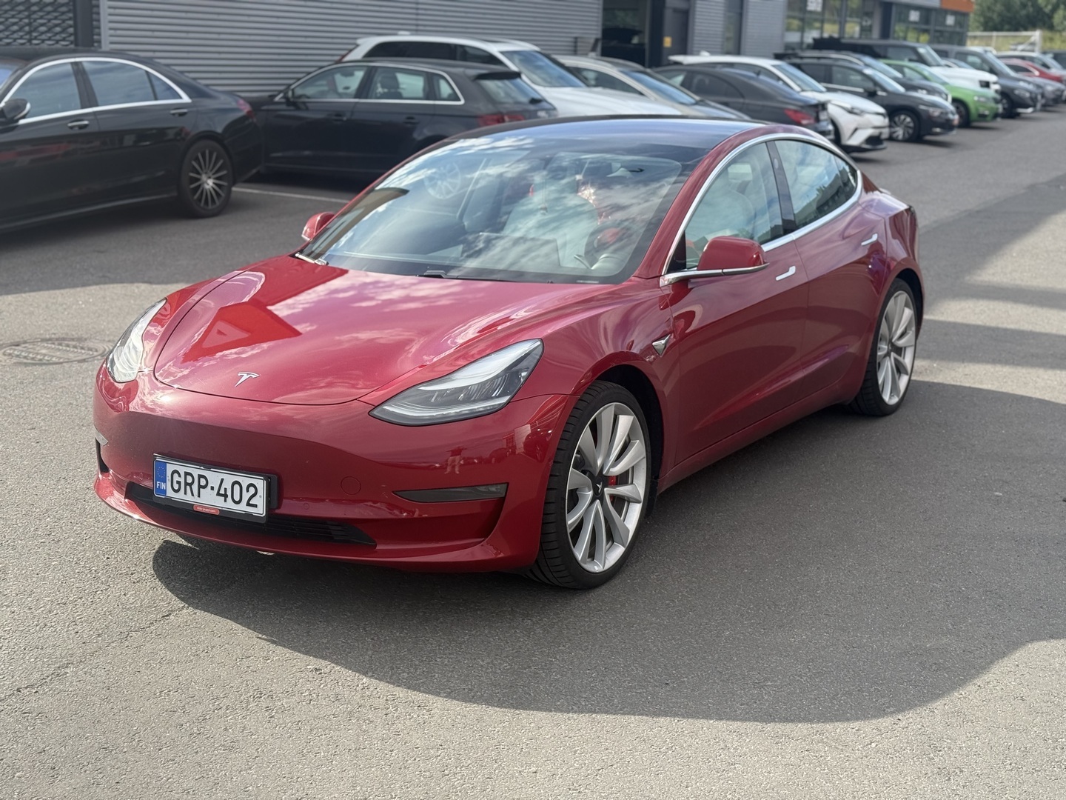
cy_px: 400
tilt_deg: -11.6
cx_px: 533
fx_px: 1478
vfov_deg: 30.3
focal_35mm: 48
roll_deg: -1.3
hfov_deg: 39.7
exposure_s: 1/2976
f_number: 1.78
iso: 100
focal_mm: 6.76
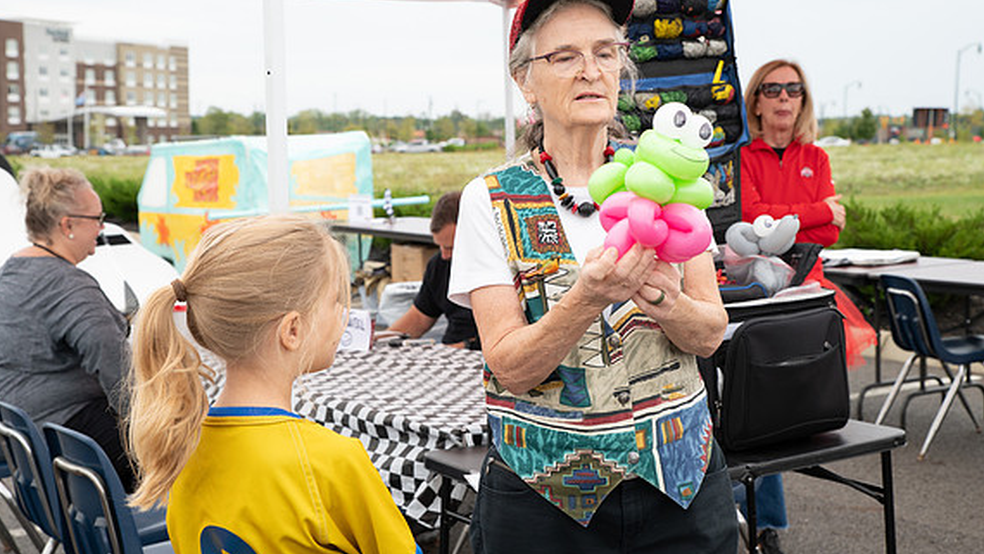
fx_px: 1592
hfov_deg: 34.3
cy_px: 259
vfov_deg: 19.7
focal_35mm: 61
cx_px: 492
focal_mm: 55
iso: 640
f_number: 6.3
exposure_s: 1/160
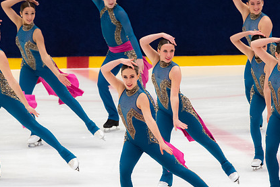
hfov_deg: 5.2
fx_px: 3096
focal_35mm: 398
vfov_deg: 3.5
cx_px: 145
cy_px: 102
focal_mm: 190
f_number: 5.6
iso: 1250
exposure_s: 1/160
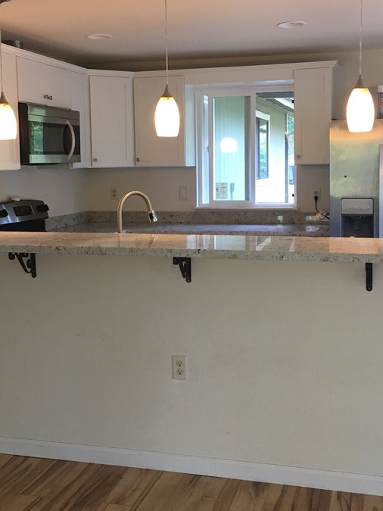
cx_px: 188
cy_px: 222
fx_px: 649
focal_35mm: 44
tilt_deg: -3.8
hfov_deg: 32.9
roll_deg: +0.8
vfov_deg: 42.9
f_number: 2.2
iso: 40
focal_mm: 4.15
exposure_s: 1/15
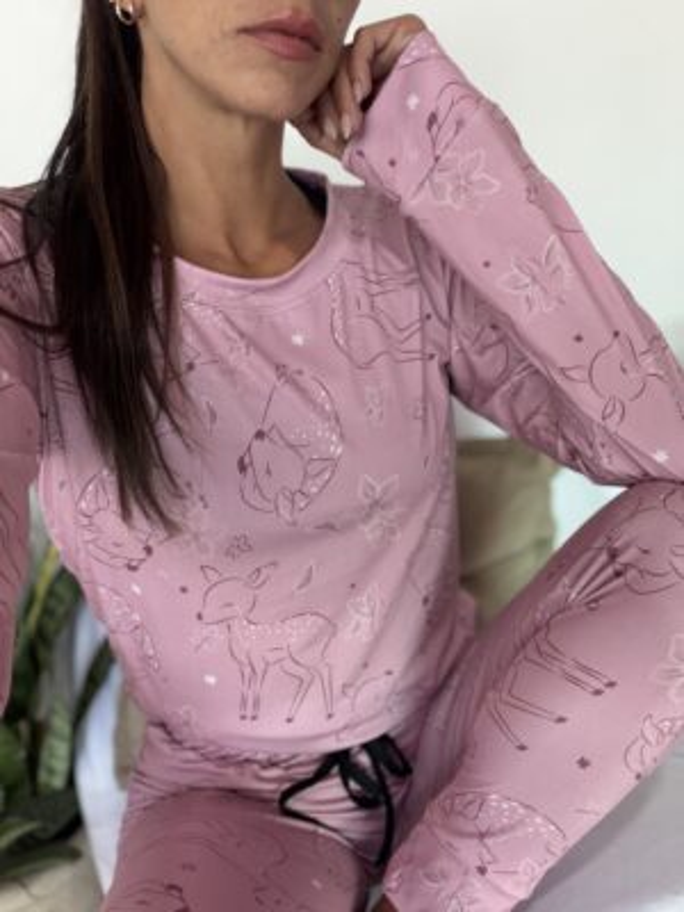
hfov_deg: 46.8
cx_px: 342
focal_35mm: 30
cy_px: 456
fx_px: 790
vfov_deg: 60.0
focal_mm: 2.71
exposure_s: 1/60
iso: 200
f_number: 1.9
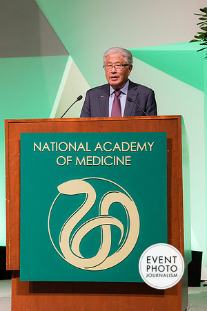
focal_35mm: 133
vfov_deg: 15.4
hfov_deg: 10.3
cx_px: 104
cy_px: 156
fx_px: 1147
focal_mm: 89
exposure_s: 1/200
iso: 1250
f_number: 3.5
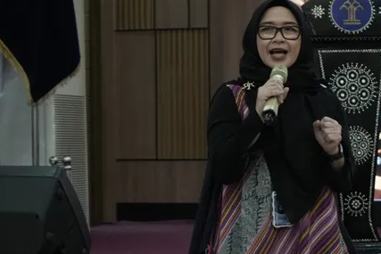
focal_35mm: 151
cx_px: 320
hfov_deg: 13.5
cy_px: 173
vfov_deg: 9.1
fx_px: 1599
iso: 4000
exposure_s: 1/100
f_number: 5.6
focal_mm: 70
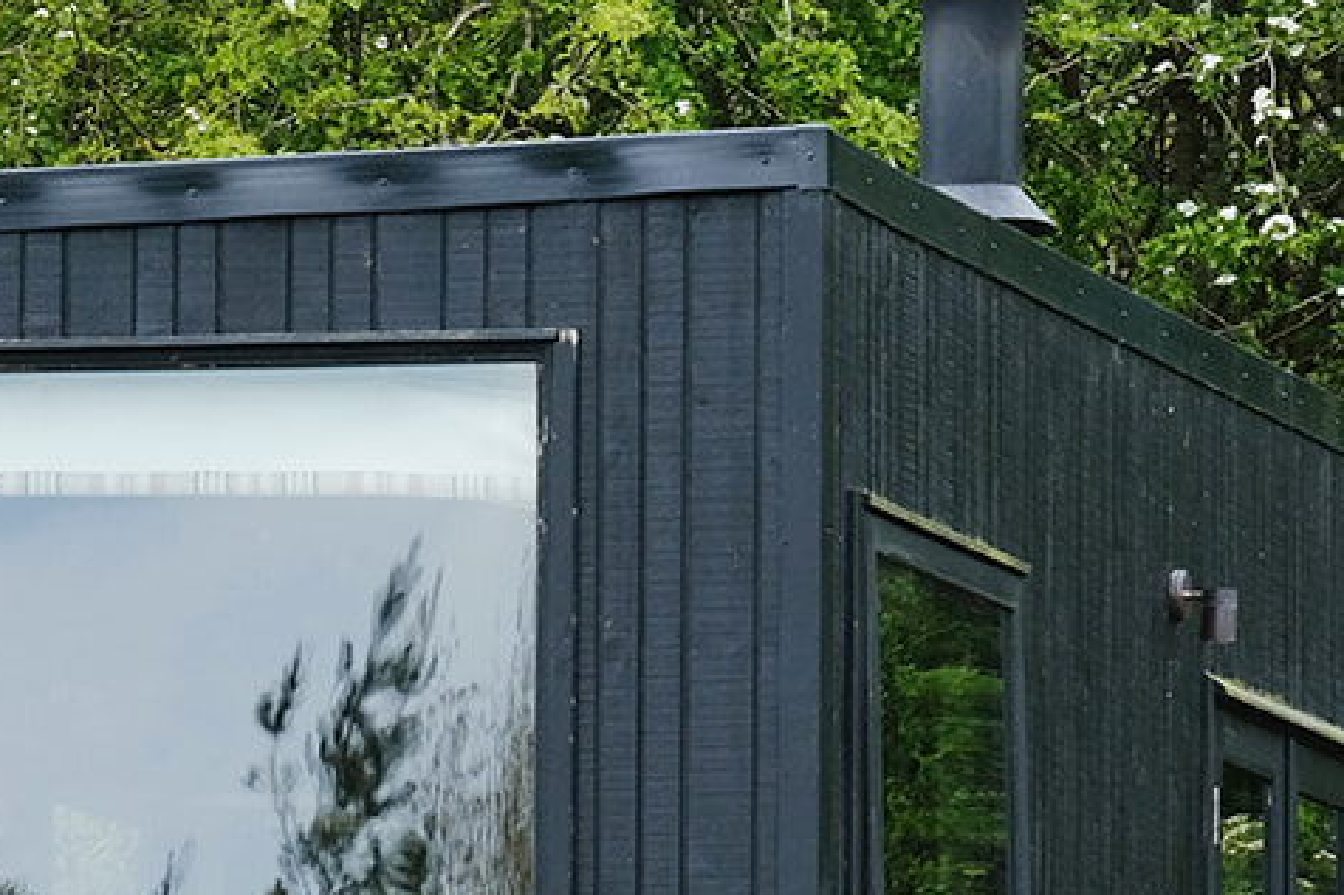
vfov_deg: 3.1
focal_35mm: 437
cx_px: 771
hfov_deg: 4.7
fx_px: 16308
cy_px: 764
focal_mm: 86.4
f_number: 5.6
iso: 800
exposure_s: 1/1000
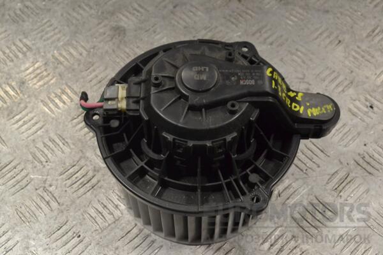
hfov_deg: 41.1
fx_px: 511
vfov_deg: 28.1
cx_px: 192
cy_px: 128
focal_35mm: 48
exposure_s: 1/320
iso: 3200
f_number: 10
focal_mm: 32
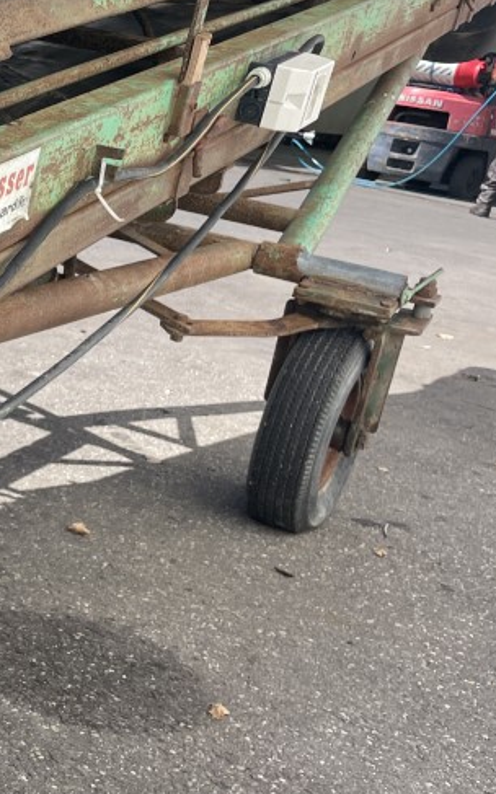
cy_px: 349
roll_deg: -8.5
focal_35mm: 58
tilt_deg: -14.6
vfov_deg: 35.1
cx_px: -315
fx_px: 1256
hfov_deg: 18.8
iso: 32
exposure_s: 1/1416
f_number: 1.6
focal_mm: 4.2
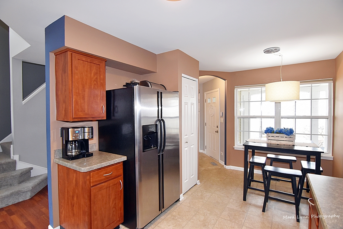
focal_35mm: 16
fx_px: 157
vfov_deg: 72.1
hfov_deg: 95.0
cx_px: 172
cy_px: 114
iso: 800
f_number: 4.8
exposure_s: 1/90
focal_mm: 11
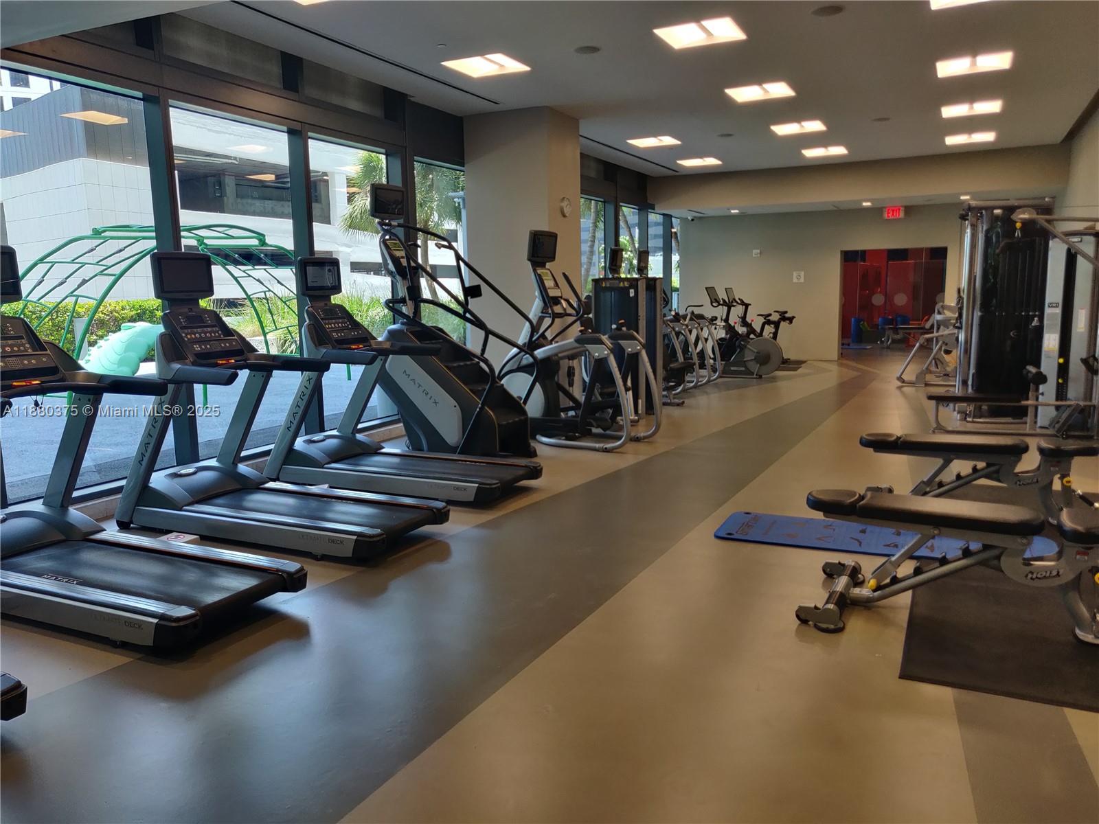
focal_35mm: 25
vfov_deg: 54.9
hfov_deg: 69.4
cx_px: 550
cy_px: 412
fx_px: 794
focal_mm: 4.25
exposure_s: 1/50
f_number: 1.7
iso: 250
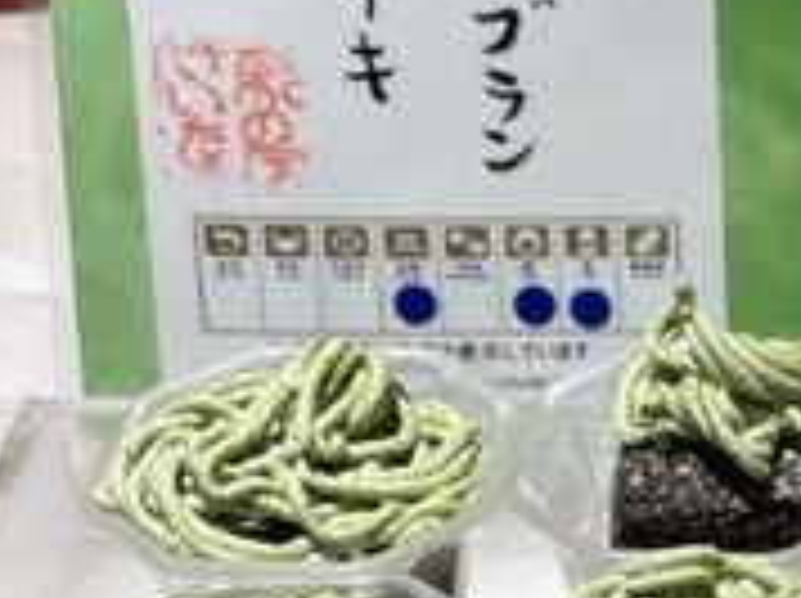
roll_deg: -0.9
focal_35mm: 119
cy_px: 663
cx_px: 1091
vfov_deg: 12.2
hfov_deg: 15.6
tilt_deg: -37.9
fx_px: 2750
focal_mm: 4.2
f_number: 1.6
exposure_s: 1/127
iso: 32
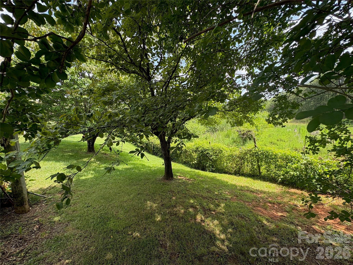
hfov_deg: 102.1
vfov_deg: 85.7
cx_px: 176
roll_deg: +3.1
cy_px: 132
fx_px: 143
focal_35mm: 14
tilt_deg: -8.0
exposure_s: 1/343
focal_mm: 2.22
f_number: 2.2
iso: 40
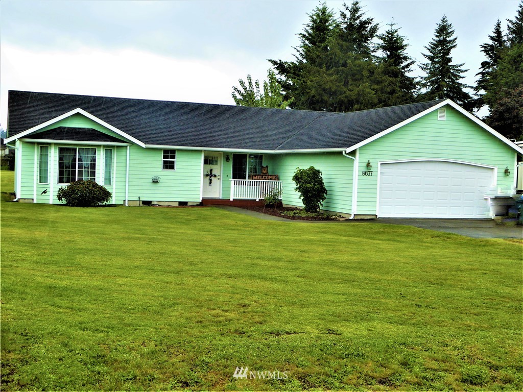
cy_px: 196
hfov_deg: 38.9
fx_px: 740
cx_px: 262
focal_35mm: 49
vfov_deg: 29.7
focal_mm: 8.4
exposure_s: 1/200
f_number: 4
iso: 100
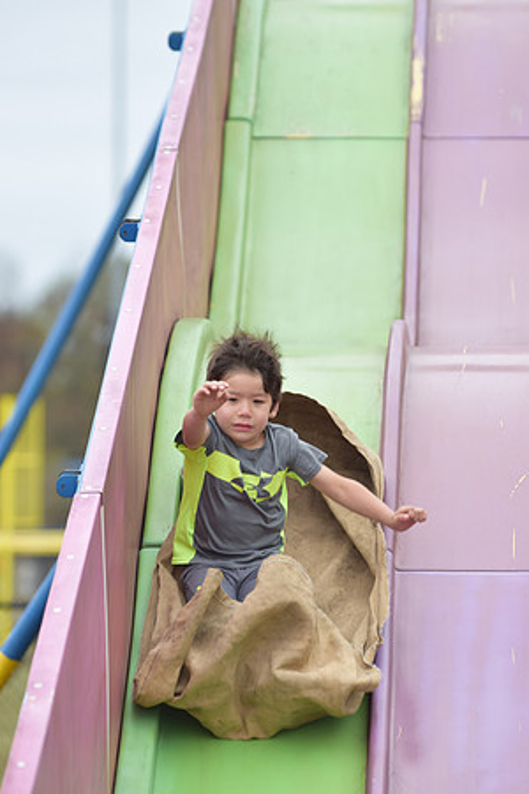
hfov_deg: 5.2
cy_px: 397
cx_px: 264
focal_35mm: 262
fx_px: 5785
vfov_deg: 7.8
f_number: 3.5
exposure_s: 1/500
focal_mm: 175
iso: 200
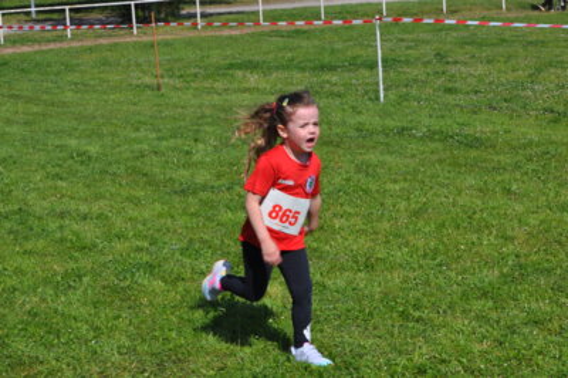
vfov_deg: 16.5
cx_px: 284
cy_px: 189
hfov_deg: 24.6
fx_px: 1301
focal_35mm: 82
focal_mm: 55
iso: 200
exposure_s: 1/200
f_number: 14
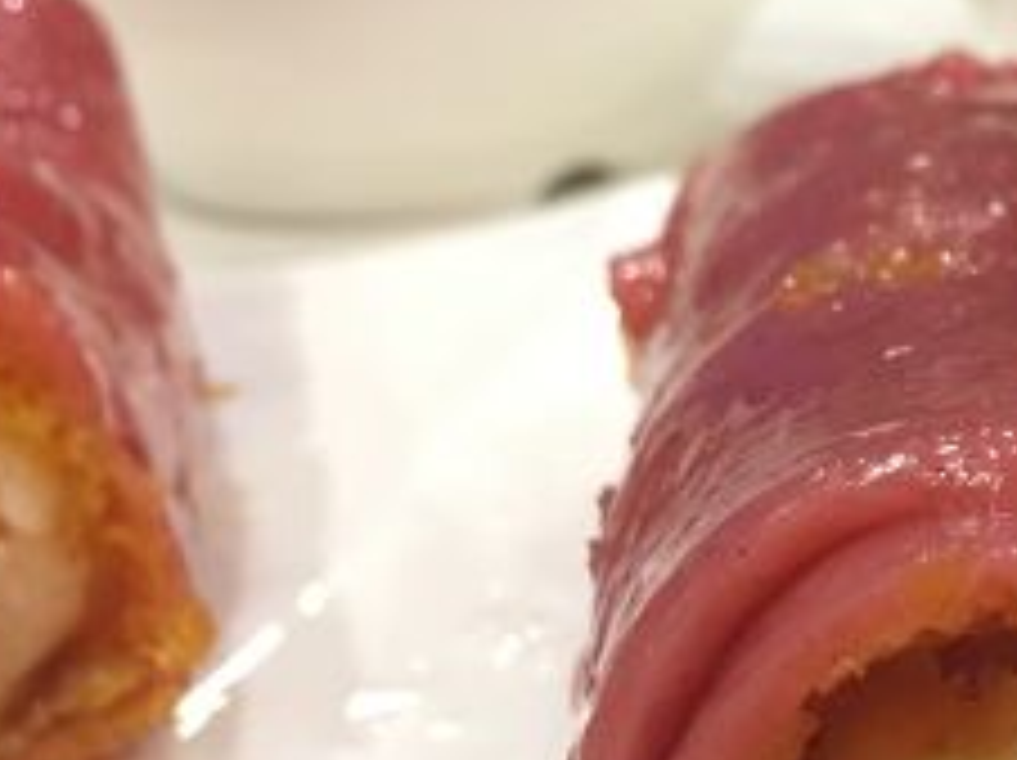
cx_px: 1076
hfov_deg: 20.9
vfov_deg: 16.3
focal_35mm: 90
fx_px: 2641
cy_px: 555
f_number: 2.2
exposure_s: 1/33
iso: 160
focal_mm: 4.15
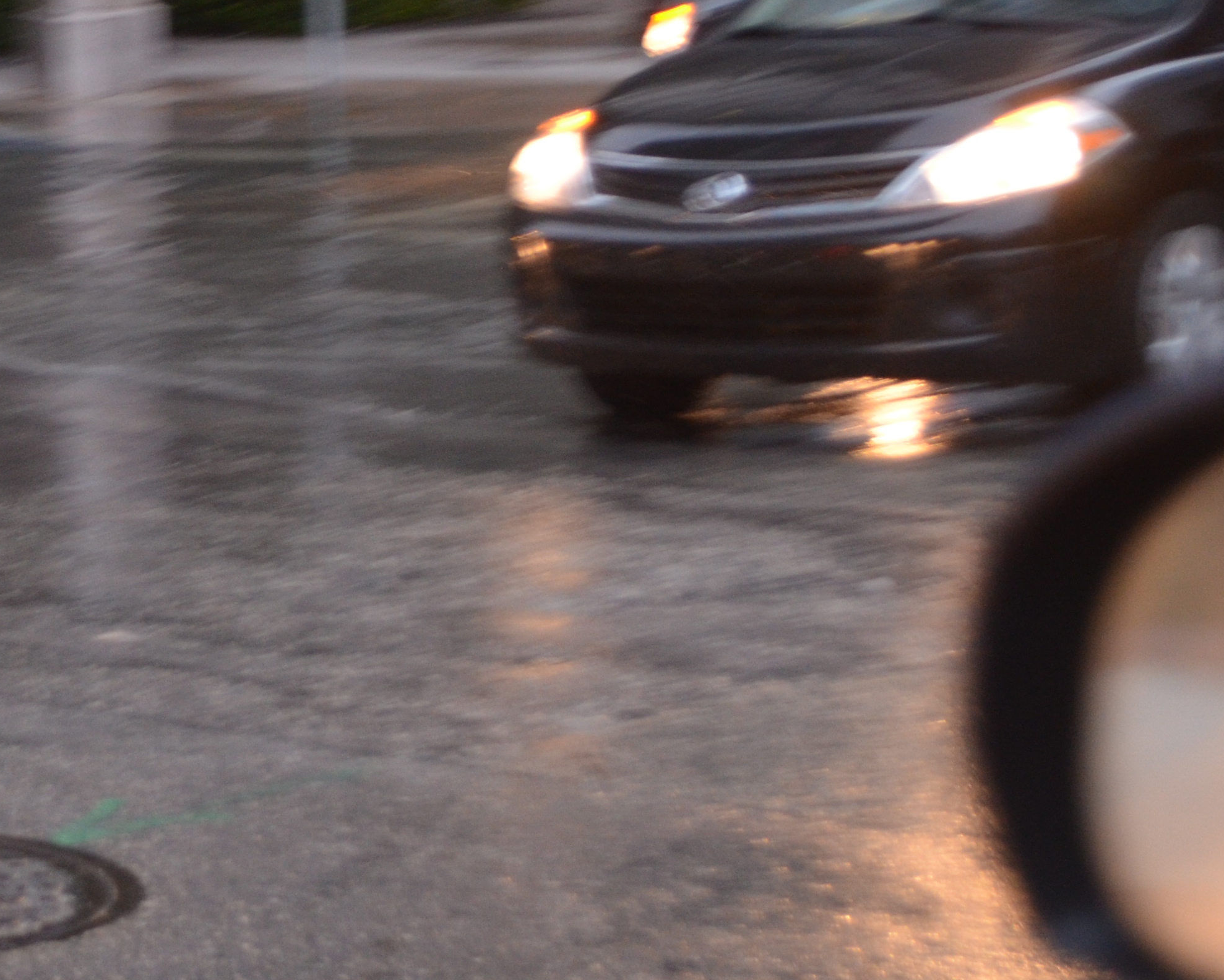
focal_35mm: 105
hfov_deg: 17.4
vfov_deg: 14.5
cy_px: 93
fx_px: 3804
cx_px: -257
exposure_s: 1/30
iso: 800
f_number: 4.5
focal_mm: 30
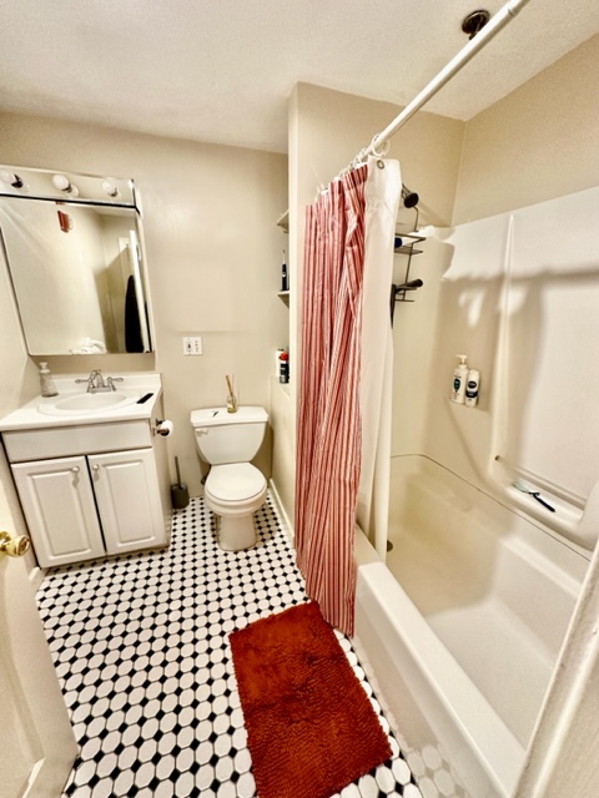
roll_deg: -1.9
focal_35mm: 14
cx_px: 300
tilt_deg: -16.4
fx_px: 323
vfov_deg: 102.1
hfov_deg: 85.7
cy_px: 399
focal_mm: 2.22
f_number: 2.2
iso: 320
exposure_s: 1/60
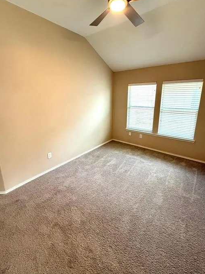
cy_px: 126
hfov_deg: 78.1
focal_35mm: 16
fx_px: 126
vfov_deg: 94.3
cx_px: 103
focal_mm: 2.22
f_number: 2.2
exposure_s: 1/120
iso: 320
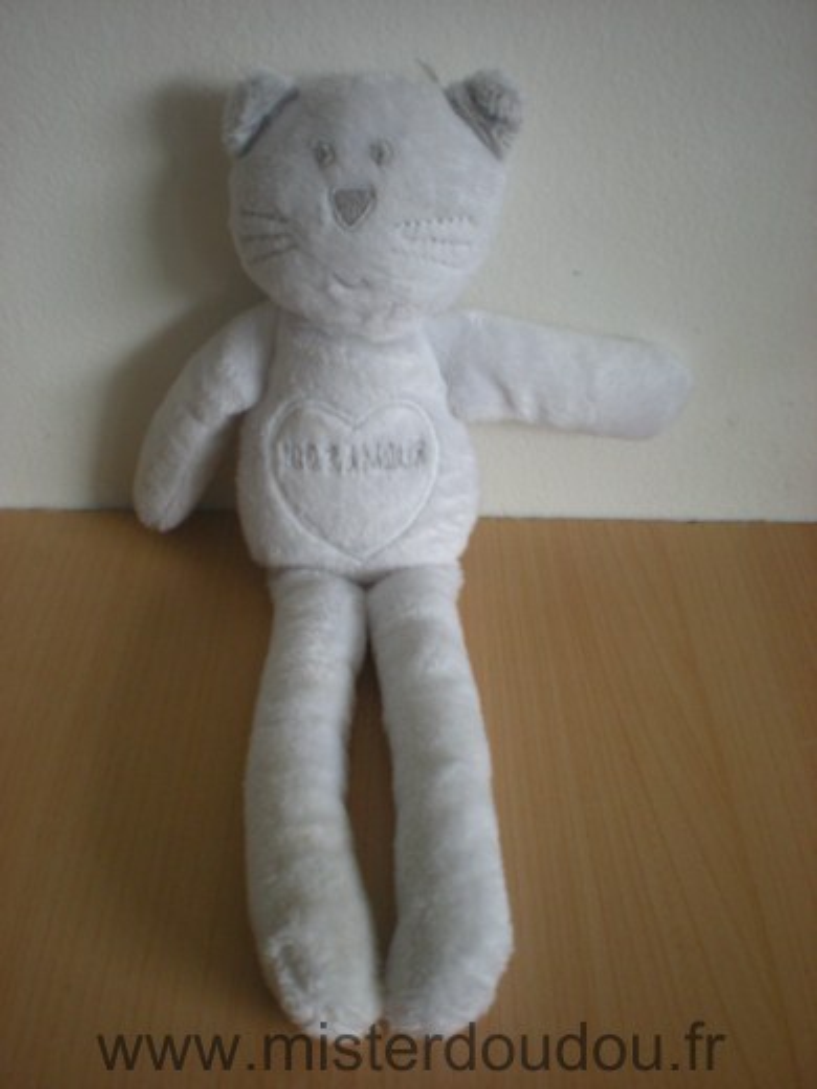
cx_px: 408
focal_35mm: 38
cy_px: 544
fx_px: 1196
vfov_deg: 49.0
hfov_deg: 37.7
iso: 200
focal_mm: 6.3
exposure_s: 1/21
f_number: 3.1
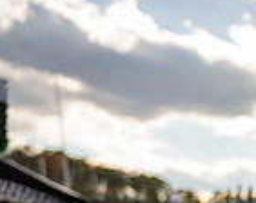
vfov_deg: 15.0
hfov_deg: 15.9
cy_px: 324
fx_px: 703
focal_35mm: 93
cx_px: 521
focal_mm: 24
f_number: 4
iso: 250
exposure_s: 1/2000
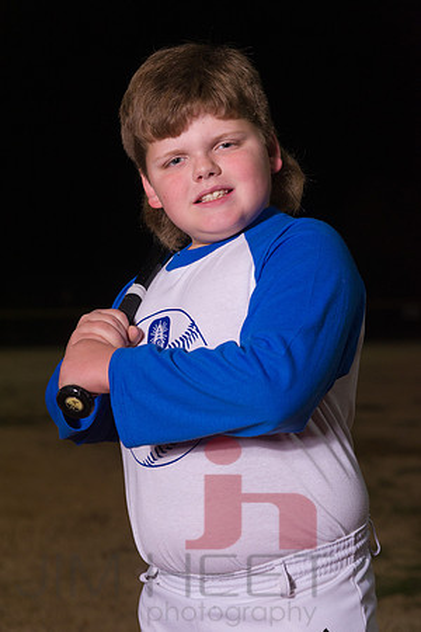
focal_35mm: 98
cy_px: 316
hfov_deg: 14.0
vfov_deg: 20.8
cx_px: 210
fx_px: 1719
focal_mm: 98
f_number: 5.6
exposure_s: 1/500
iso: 2000
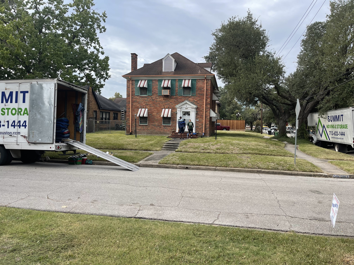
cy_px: 132
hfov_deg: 67.3
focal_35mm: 26
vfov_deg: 53.1
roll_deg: -0.9
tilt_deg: -2.8
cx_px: 177
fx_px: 266
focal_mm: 5.1
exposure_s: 1/1403
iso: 32
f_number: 1.6
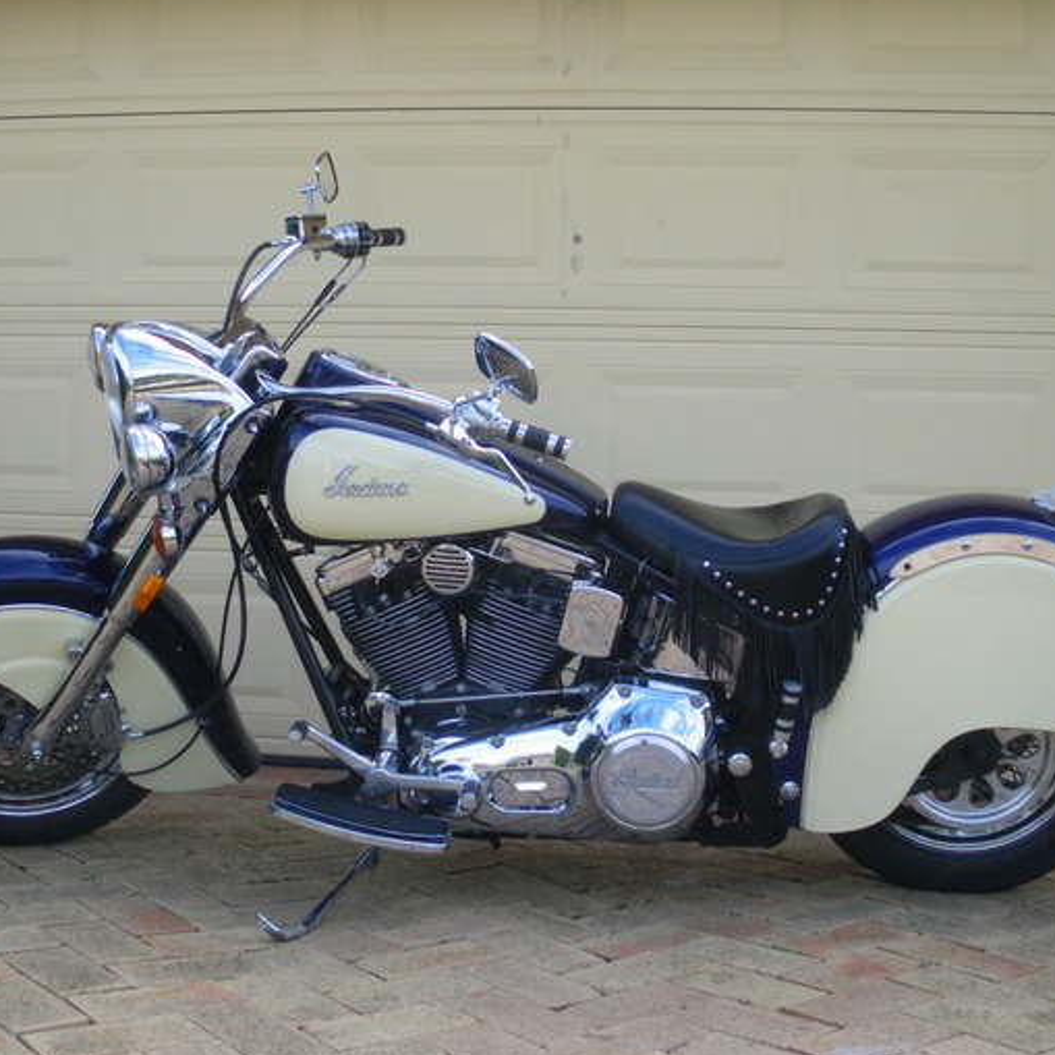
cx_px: 487
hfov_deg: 34.0
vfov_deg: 34.0
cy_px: 493
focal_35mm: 50
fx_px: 1724
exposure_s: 1/200
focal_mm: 6.3
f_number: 3.5
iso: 64
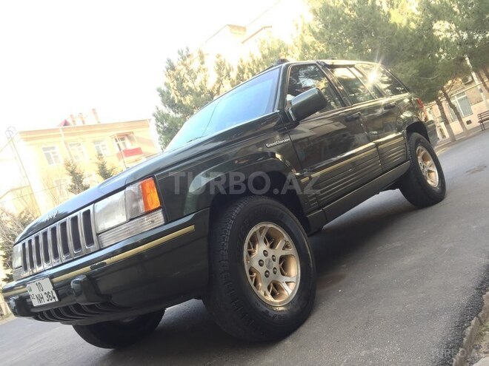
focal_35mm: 29
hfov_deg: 61.7
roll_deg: +22.0
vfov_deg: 48.2
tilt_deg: +4.2
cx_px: 244
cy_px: 183
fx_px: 410
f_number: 2.2
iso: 32
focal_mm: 4.15
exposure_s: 1/50
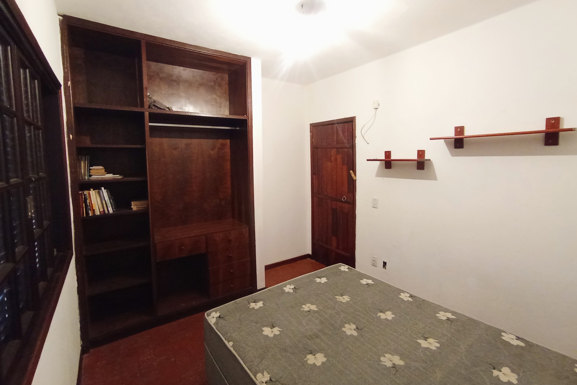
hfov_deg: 93.3
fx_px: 272
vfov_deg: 70.3
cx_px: 292
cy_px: 174
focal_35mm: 17
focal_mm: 1.65
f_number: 2.2
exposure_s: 1/30
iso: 503
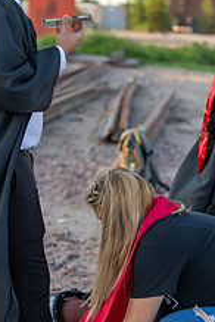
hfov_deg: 9.5
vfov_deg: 14.2
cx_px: 60
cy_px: 229
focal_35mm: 144
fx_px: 1290
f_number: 2.8
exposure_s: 1/320
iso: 160
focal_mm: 70
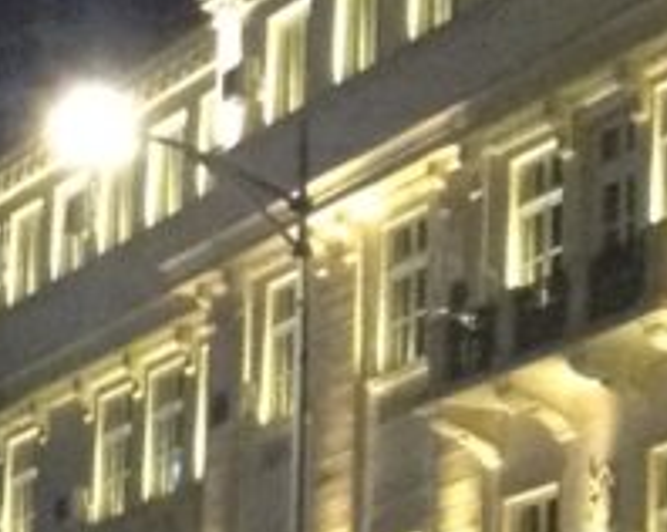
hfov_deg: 9.1
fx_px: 3846
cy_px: 828
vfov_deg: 7.8
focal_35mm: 195
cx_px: -812
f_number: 2.4
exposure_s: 1/15
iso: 320
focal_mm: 3.3
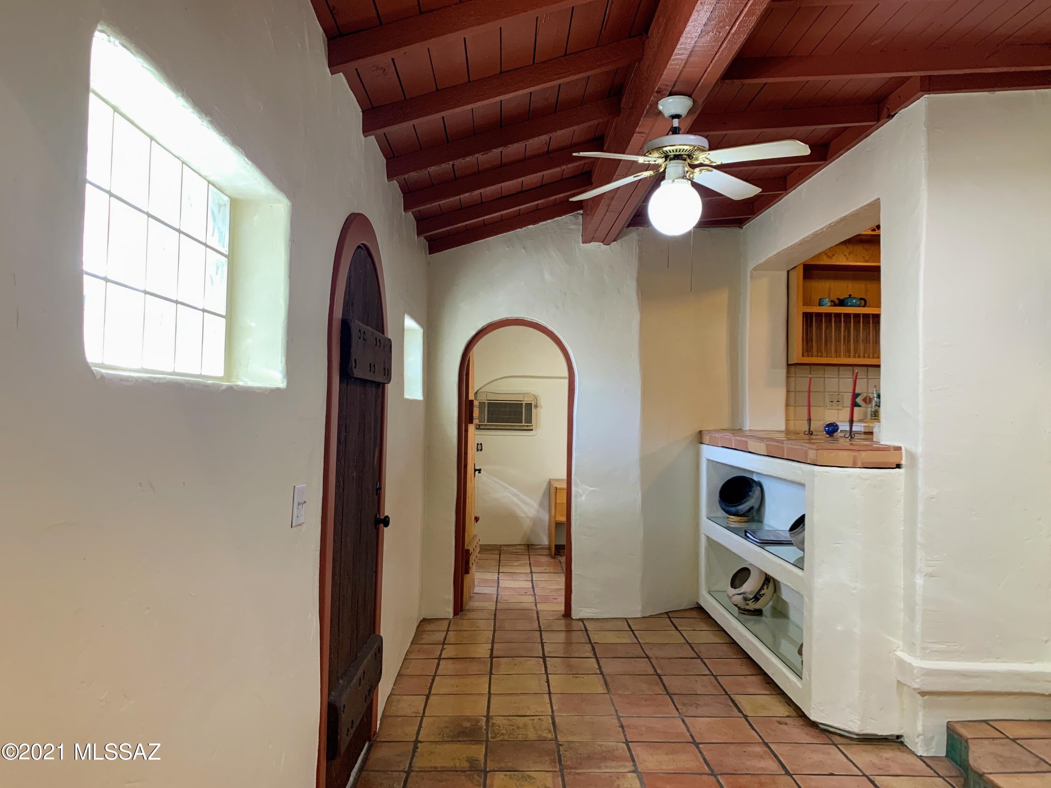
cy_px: 394
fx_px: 789
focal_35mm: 26
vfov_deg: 53.1
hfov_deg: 67.3
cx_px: 526
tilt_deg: +0.3
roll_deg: -1.0
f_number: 1.8
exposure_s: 1/60
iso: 100
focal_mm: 4.25
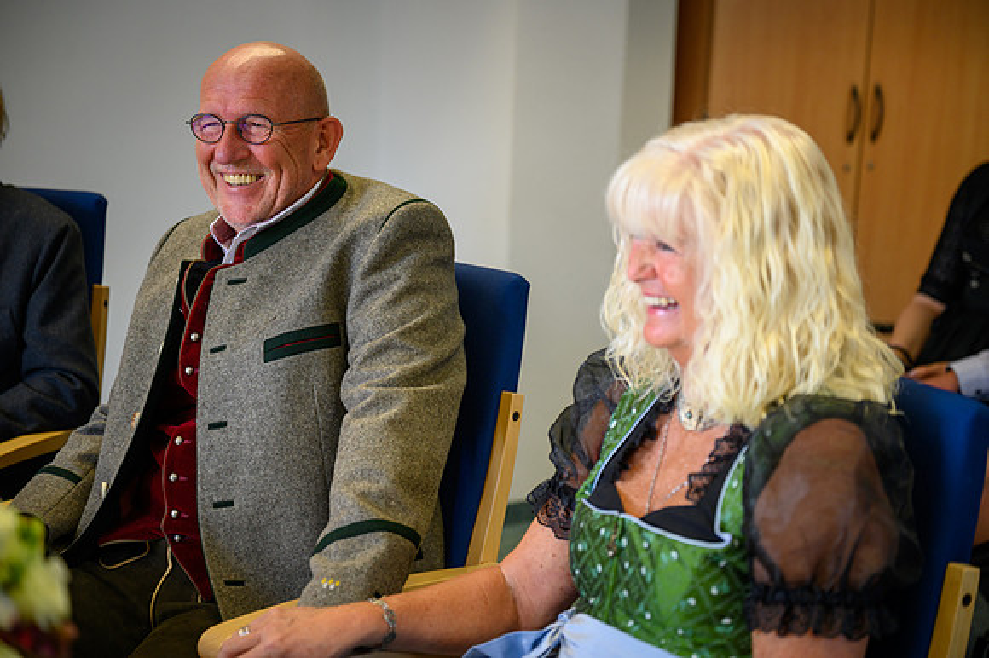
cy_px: 329
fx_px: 1812
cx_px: 494
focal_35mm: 66
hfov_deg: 30.5
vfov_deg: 20.6
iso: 500
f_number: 2.8
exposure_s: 1/320
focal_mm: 66
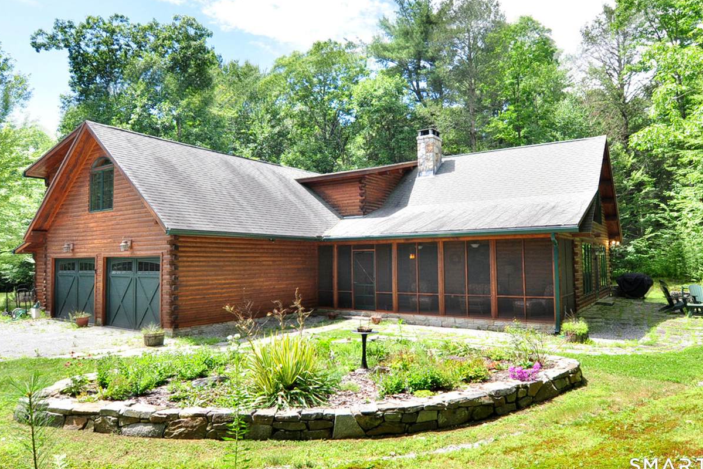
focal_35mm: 16
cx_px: 366
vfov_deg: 73.7
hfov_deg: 96.7
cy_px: 229
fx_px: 312
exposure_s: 1/160
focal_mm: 10
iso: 500
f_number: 8
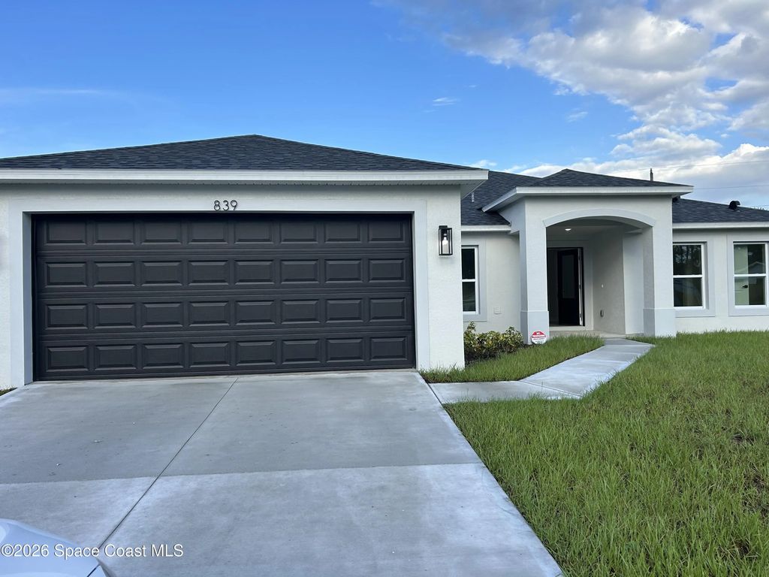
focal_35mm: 26
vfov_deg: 53.1
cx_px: 384
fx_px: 578
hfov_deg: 67.3
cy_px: 288
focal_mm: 5.7
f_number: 1.5
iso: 50
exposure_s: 1/1468
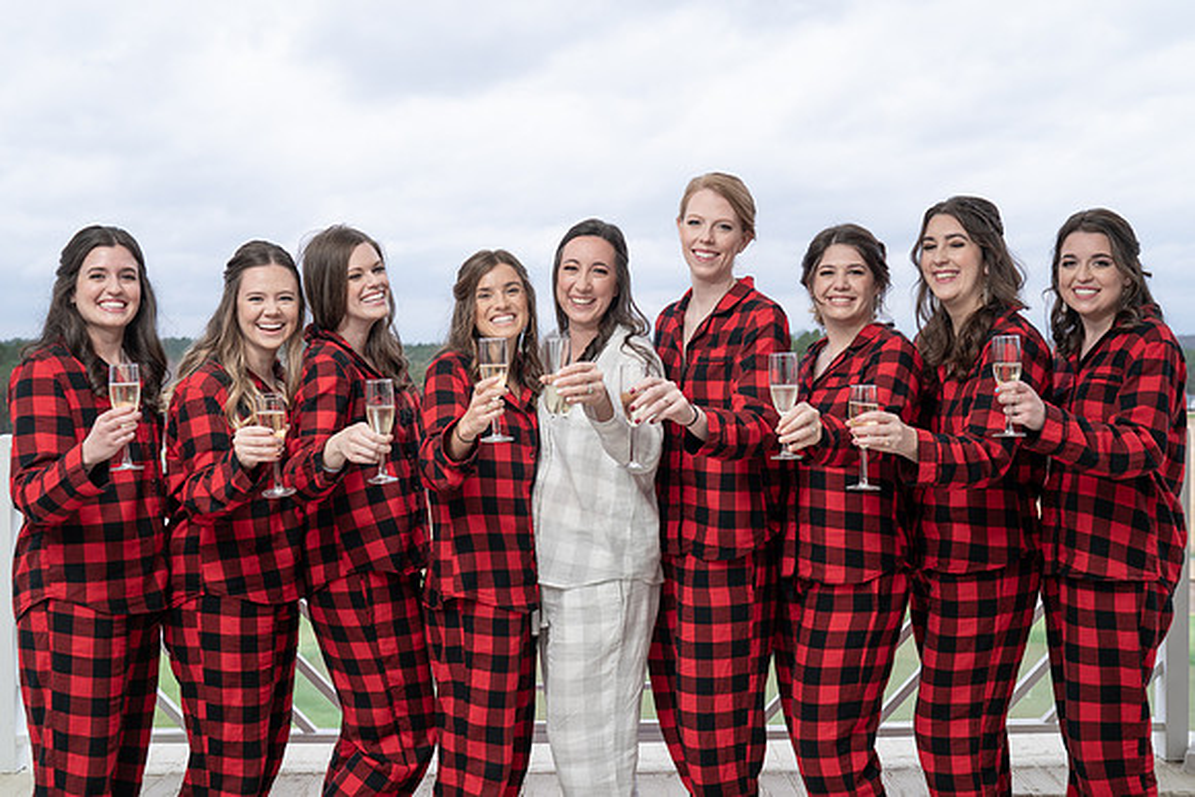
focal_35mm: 37
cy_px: 376
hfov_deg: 51.9
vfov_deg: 36.0
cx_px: 591
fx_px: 1227
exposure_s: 1/250
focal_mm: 35
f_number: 4
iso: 100
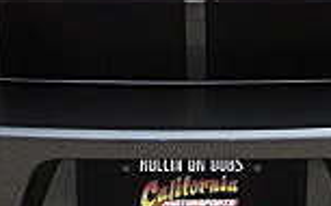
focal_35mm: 160
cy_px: -48
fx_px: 1441
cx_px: 201
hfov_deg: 13.1
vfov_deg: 8.1
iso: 50
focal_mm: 6.3
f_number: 2.8
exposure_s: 1/500
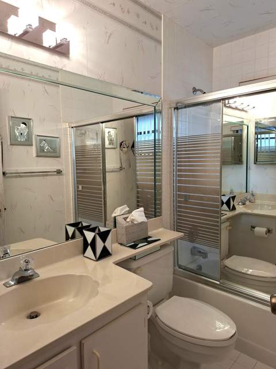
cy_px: 184
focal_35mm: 23
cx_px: 138
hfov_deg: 58.9
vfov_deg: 73.9
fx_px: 245
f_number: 1.8
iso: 50
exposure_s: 1/137
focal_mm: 5.54
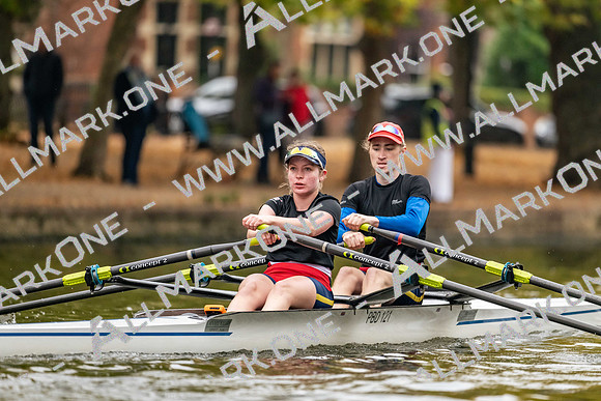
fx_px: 6679
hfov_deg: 5.2
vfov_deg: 3.4
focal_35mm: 400
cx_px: 300
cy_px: 200
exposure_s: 1/2500
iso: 3600
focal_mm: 400
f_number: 4.5
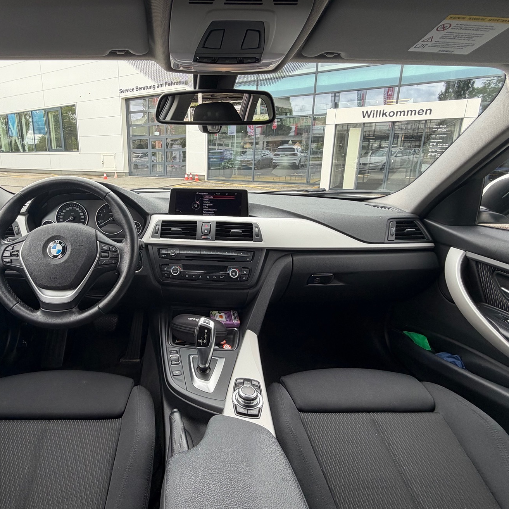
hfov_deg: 76.2
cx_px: 187
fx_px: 316
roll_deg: +0.9
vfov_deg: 77.5
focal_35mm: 19
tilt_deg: -13.9
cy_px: 234
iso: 40
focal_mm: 2.22
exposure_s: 1/133
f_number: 2.2
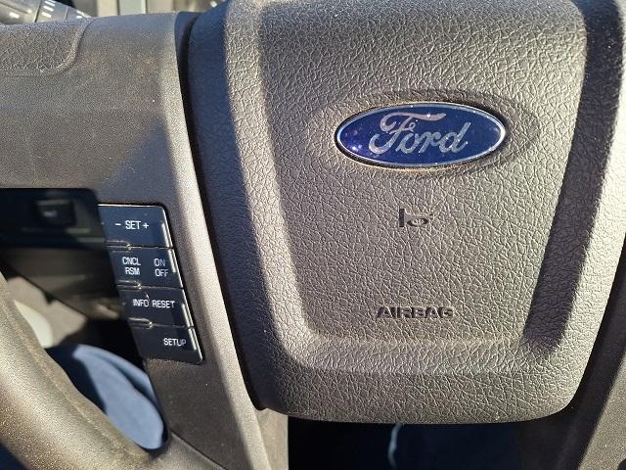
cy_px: 235
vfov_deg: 58.9
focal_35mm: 23
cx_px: 313
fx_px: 416
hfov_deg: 73.9
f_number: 1.8
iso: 25
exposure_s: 1/293
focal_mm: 5.54
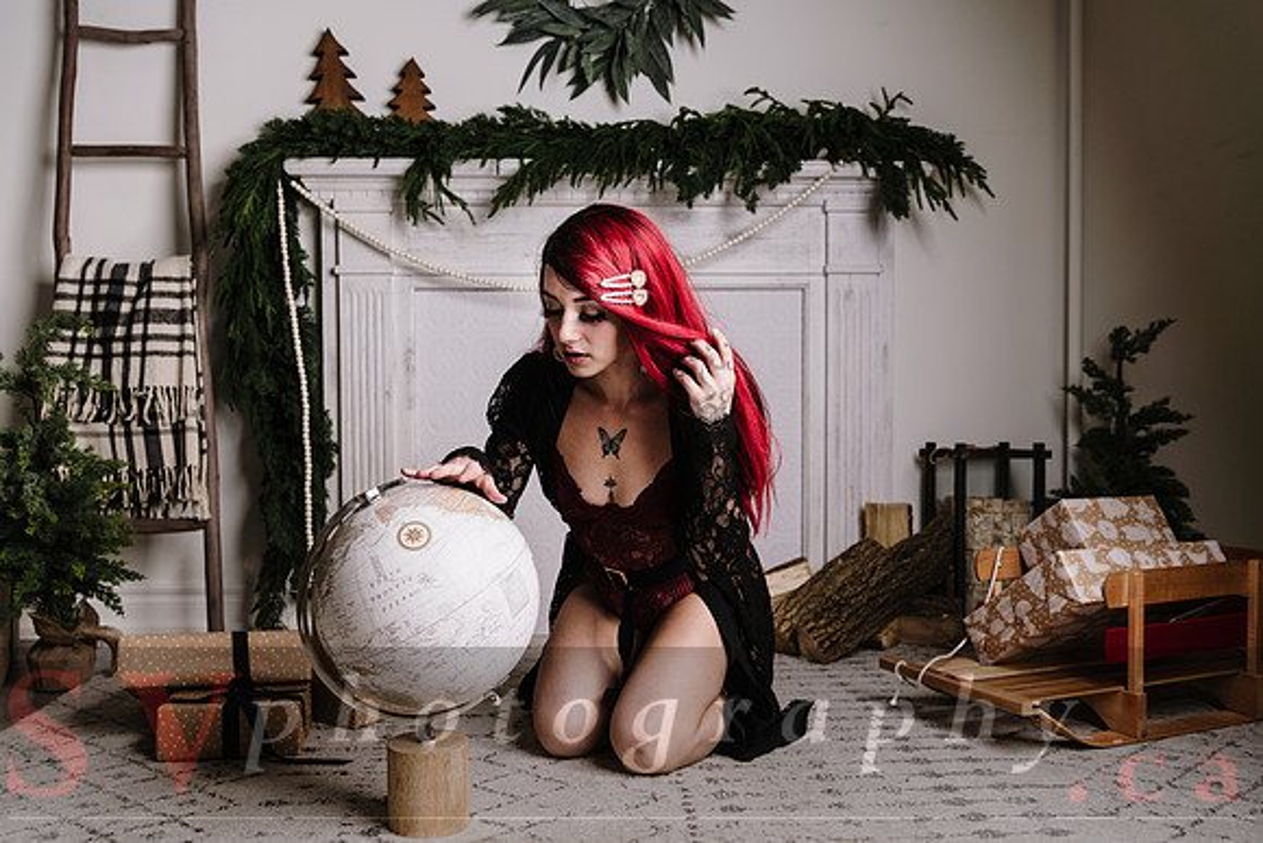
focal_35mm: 33
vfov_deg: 40.1
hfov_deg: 57.3
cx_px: 594
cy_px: 445
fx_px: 1154
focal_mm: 31
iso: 64
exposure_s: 1/160
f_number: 4
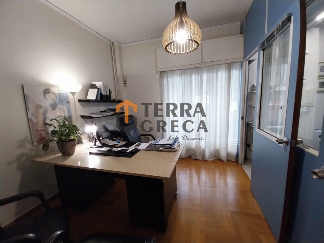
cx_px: 162
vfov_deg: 89.9
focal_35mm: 13
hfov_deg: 106.2
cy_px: 122
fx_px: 122
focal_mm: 1.13
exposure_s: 1/33.4
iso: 161
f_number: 2.2
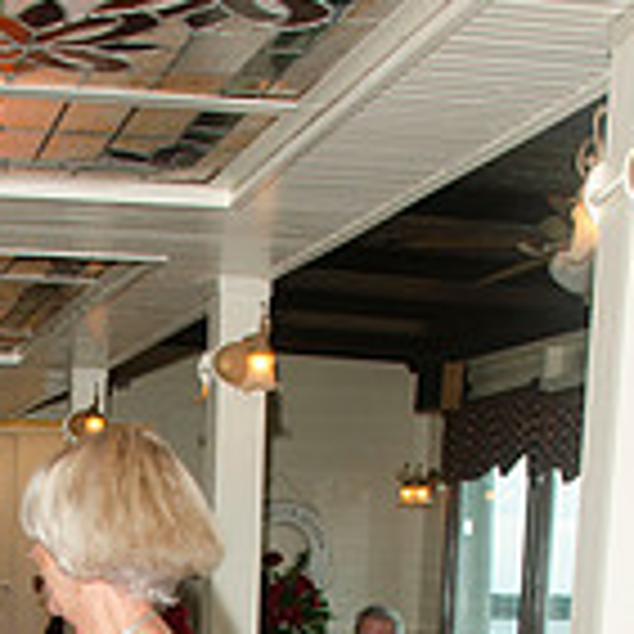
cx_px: -4
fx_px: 1678
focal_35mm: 81
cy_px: 949
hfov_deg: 20.7
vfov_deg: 18.9
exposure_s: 1/60
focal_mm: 20
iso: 400
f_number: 5.6
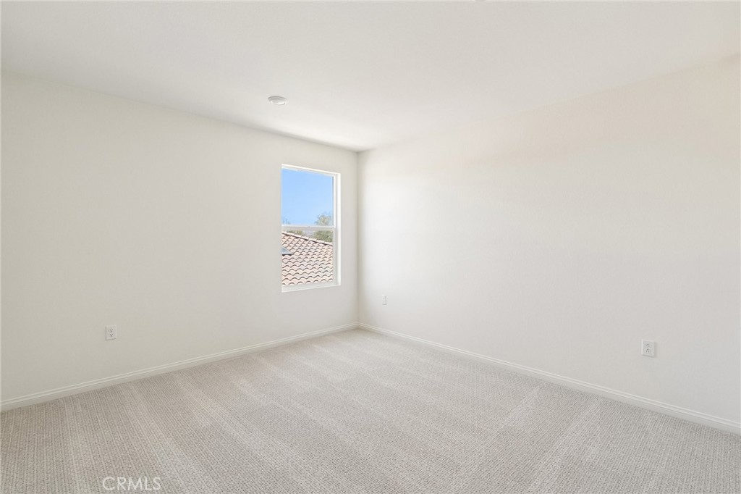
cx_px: 370
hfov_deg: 96.8
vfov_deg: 73.7
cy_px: 247
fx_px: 329
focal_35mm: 16
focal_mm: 16
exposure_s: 1/30
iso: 200
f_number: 8
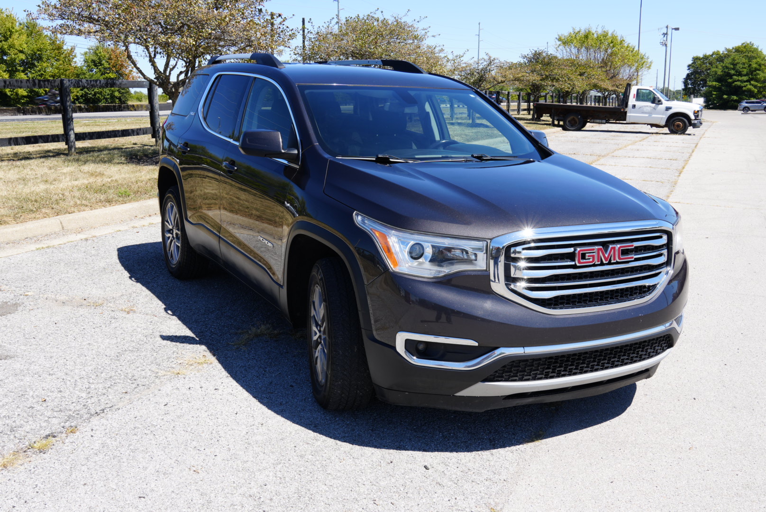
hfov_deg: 53.1
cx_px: 383
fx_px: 767
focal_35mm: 36
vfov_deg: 36.9
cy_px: 256
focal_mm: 24
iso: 100
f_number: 9.5
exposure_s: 1/125
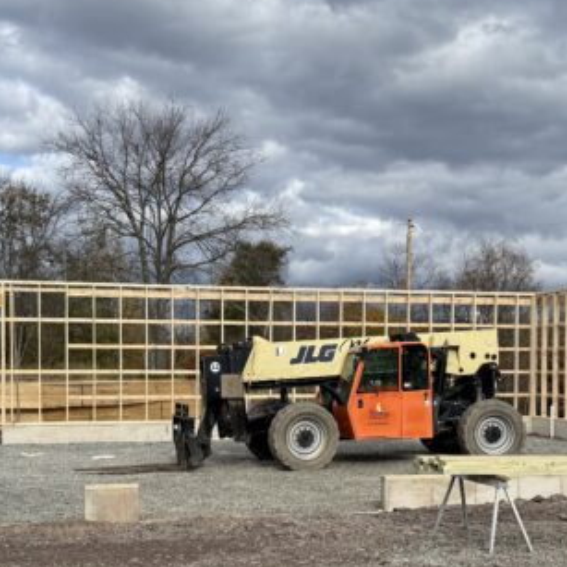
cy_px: 386
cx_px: 320
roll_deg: -0.5
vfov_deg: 31.9
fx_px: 982
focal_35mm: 53
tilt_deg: -1.2
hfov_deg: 32.2
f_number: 1.78
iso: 80
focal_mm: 6.76
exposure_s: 1/3584
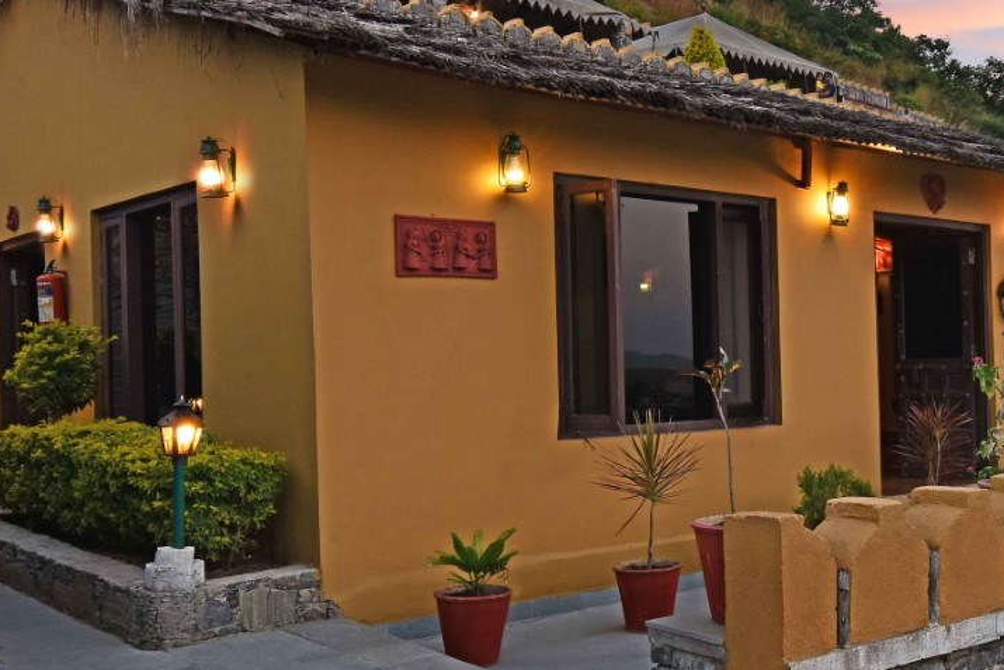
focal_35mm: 43
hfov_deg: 43.6
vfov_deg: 31.2
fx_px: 1199
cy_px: 354
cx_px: 784
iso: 200
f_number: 16
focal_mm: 19
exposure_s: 1/3
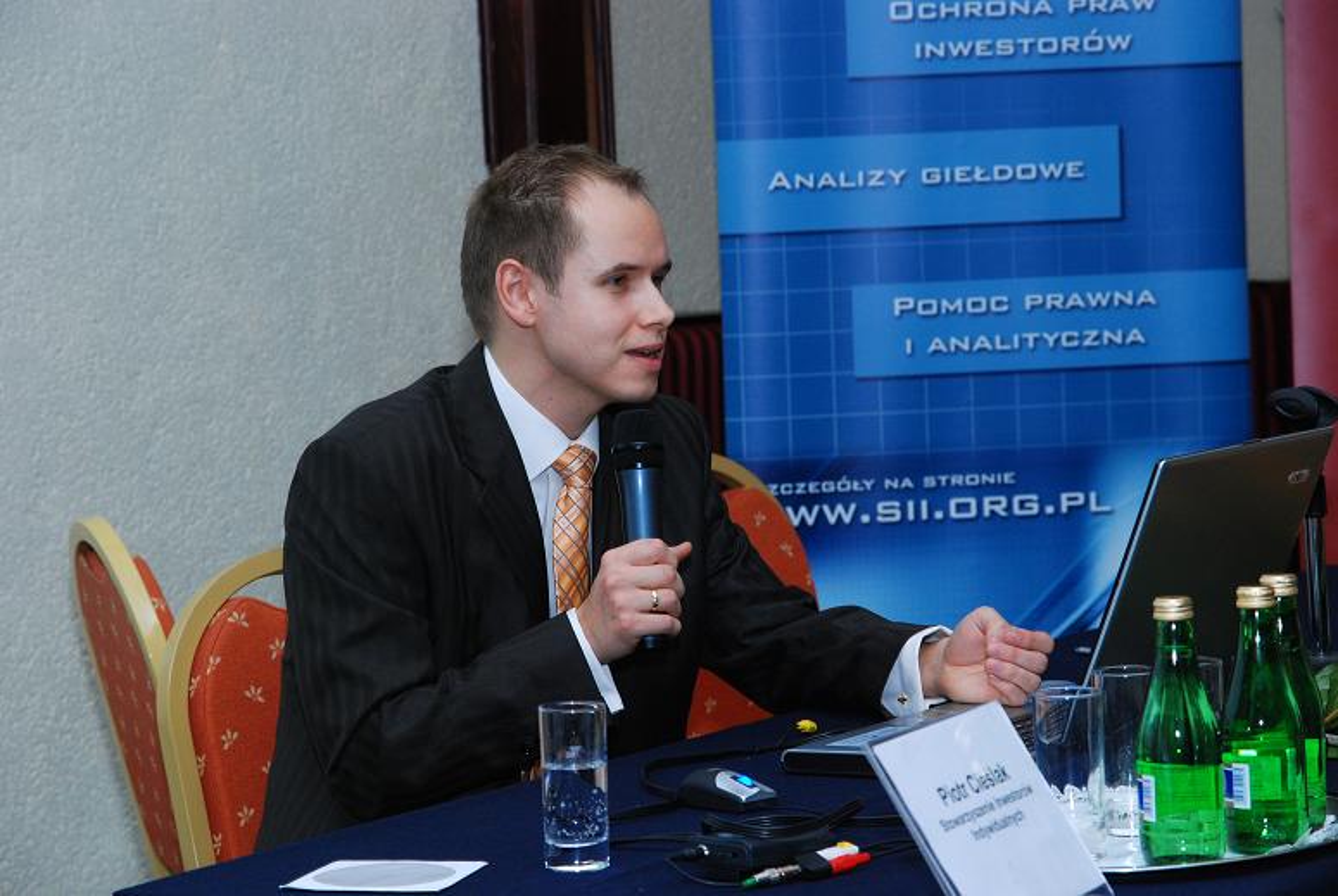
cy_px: 448
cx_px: 669
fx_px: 3908
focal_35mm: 105
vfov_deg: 13.1
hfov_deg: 19.4
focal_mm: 70
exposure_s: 1/40
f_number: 6.3
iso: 640
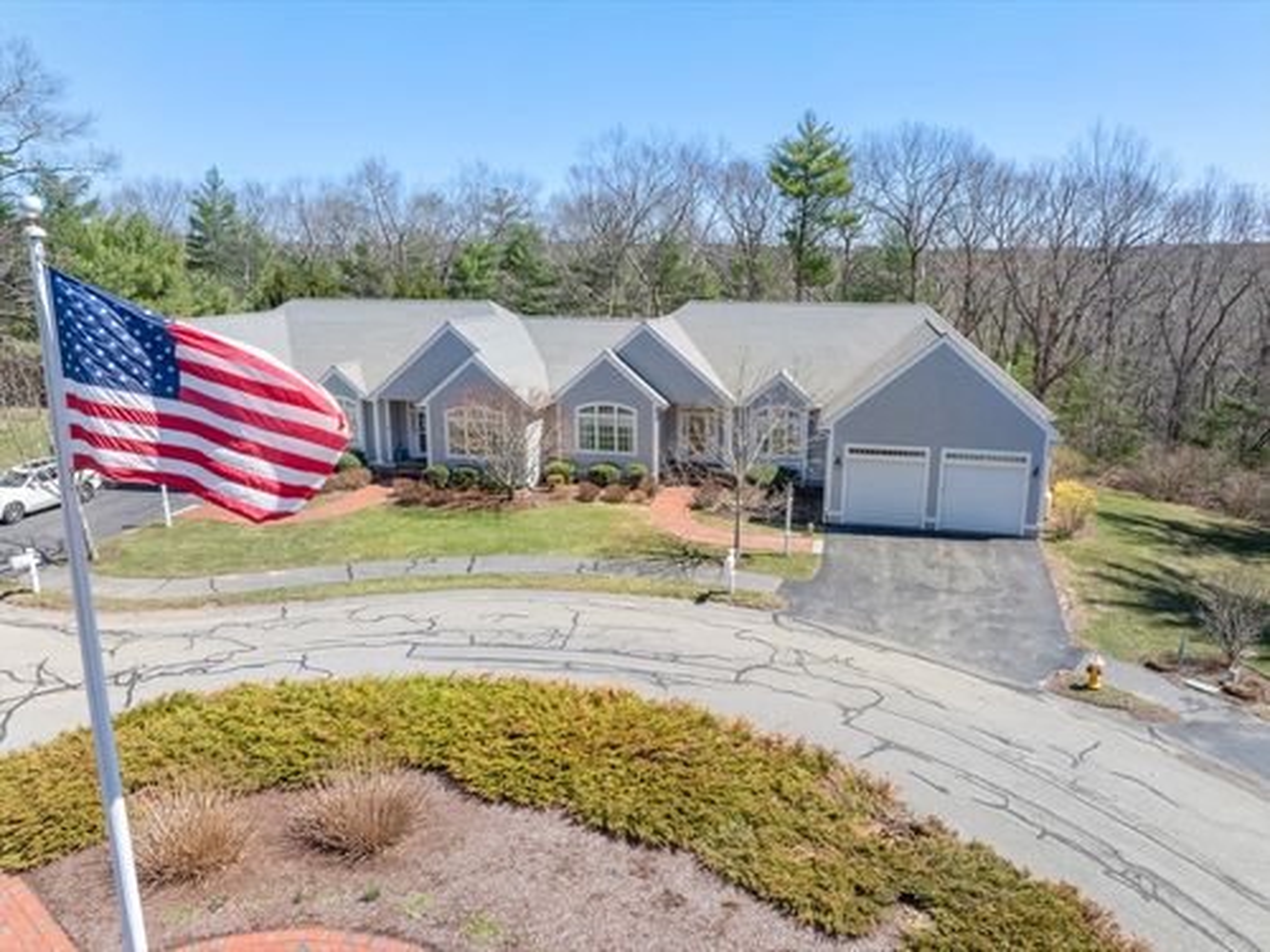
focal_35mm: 24
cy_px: 476
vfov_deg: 56.8
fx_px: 881
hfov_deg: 71.6
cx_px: 635
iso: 100
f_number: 8
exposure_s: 1/200
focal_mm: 12.29
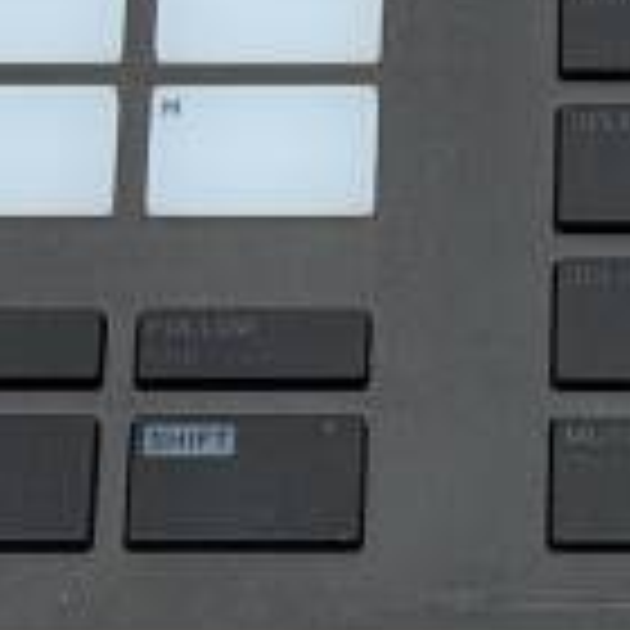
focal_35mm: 333
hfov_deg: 5.2
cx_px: 727
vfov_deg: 5.1
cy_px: -724
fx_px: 6857
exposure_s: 1/60
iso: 64
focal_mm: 6.76
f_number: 1.78
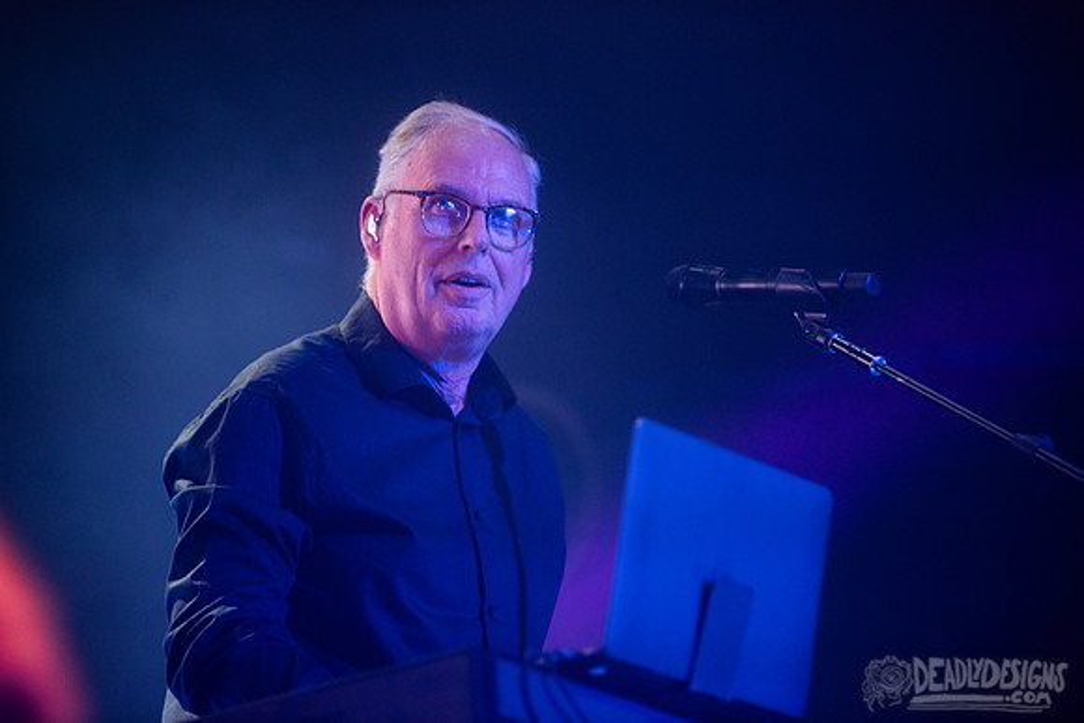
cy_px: 362
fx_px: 5120
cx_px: 542
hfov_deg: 12.1
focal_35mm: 170
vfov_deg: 8.1
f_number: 3.2
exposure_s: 1/250
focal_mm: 170
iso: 2500
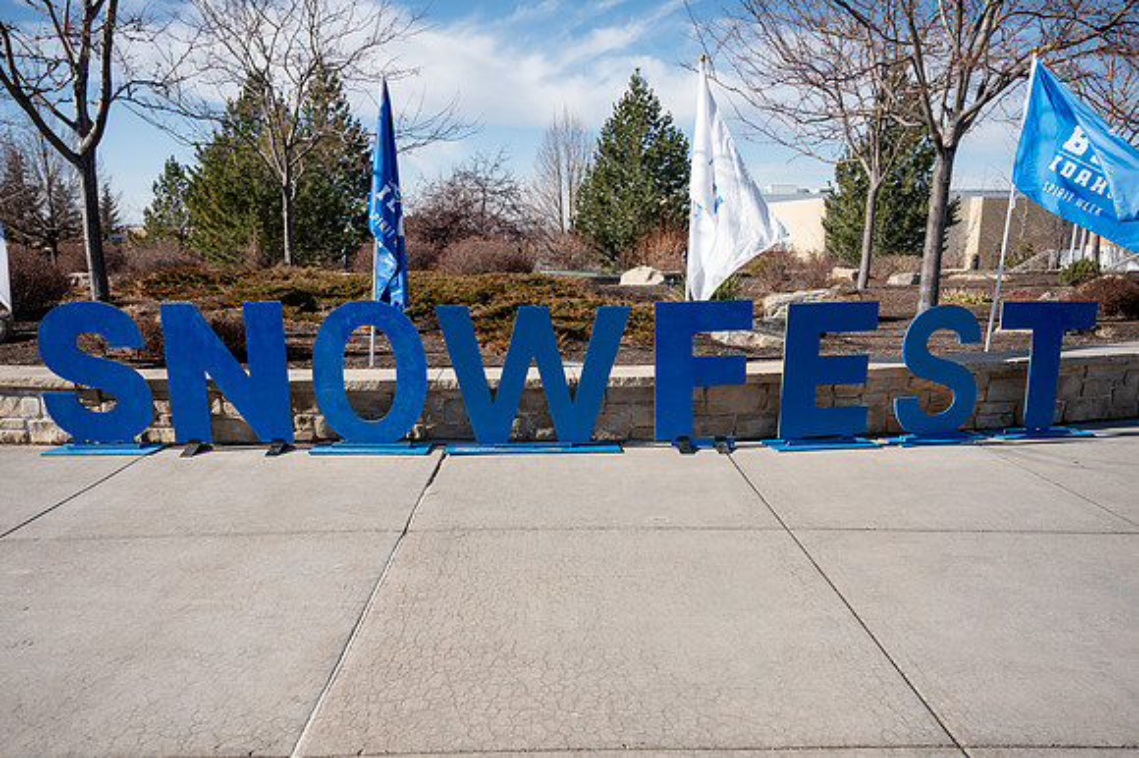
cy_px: 431
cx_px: 570
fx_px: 863
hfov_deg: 66.9
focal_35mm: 27
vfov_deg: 47.3
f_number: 4
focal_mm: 24
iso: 250
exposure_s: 1/3200
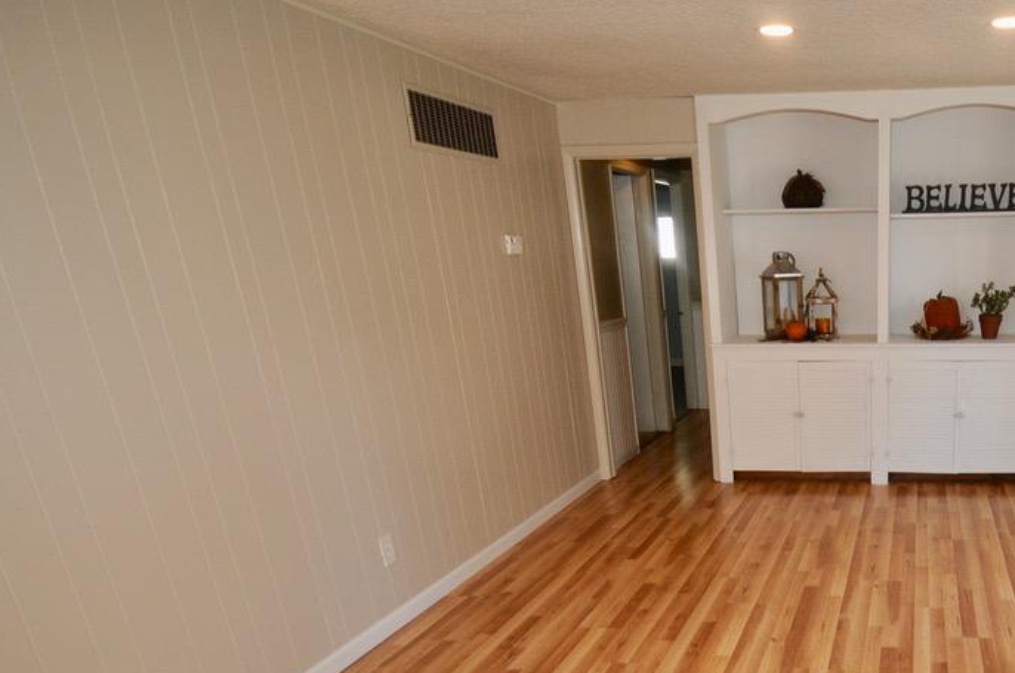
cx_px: 832
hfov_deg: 59.6
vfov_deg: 43.3
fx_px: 788
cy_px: 572
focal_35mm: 28
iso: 400
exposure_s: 1/60
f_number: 5.6
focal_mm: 10
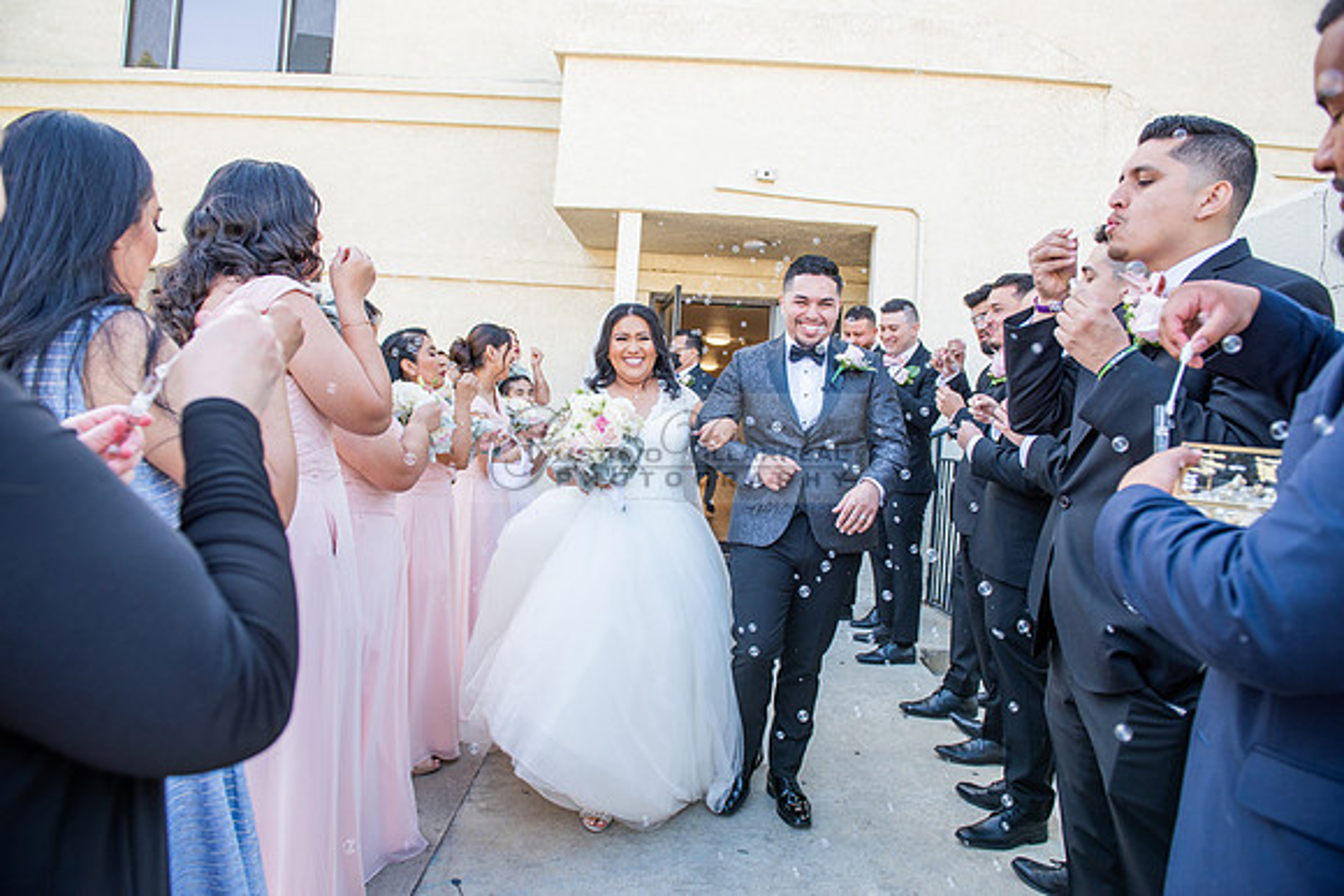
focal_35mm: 24
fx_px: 896
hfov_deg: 73.7
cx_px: 672
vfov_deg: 53.2
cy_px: 448
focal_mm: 24
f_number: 4.5
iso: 200
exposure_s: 1/200
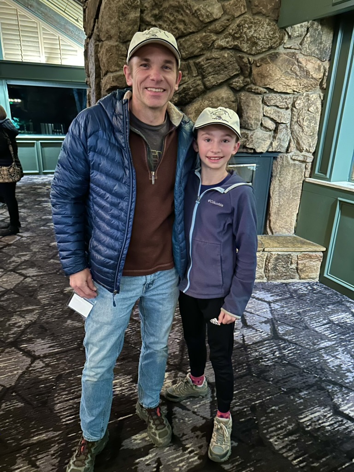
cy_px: 236
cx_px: 177
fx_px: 327
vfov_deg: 71.6
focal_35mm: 24
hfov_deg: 56.8
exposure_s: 1/20
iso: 1600
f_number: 1.78
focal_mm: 6.86
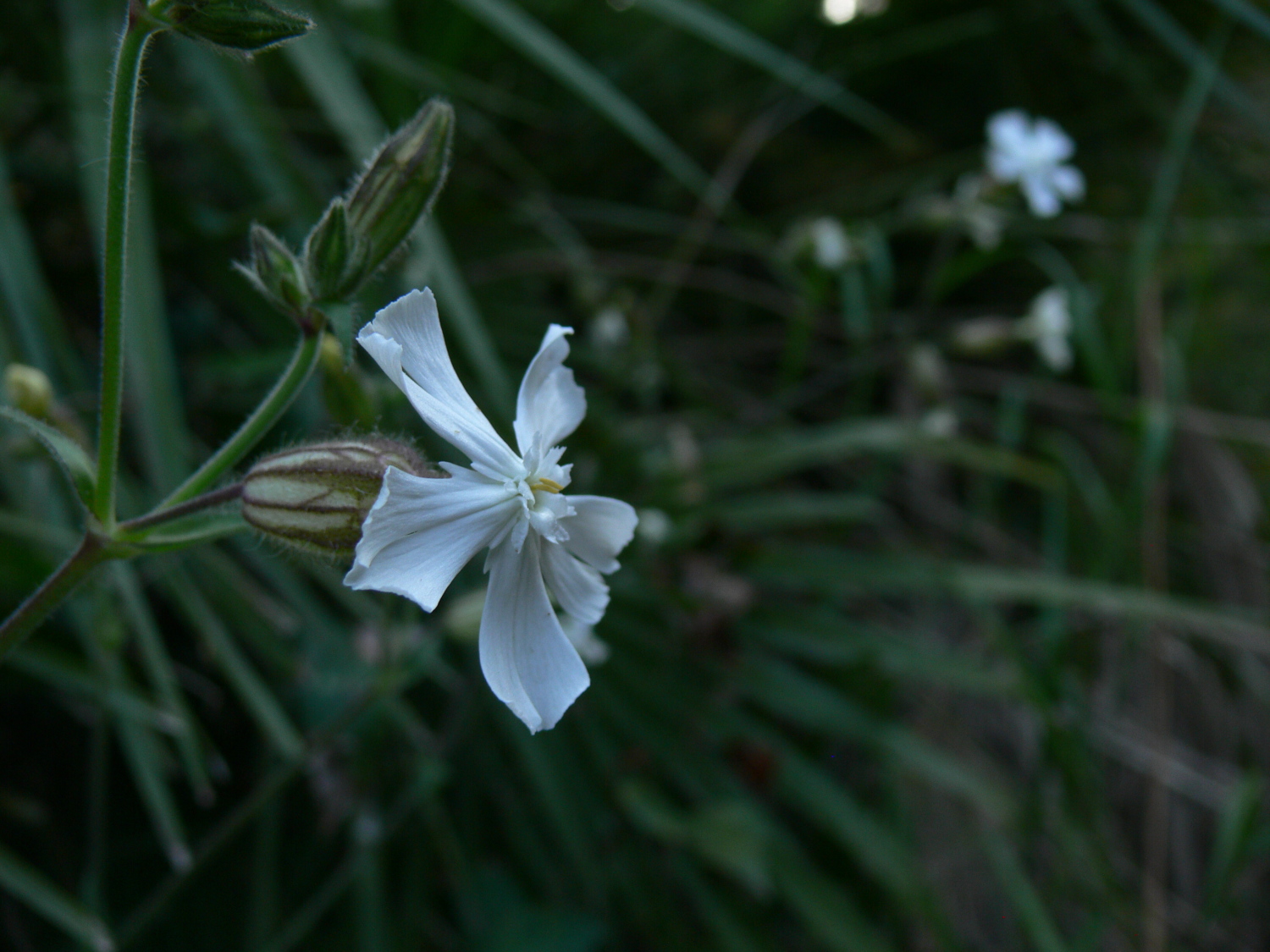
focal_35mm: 35
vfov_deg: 40.7
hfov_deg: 52.6
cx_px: 635
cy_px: 476
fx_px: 1284
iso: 80
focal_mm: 7.4
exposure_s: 1/60
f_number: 3.6
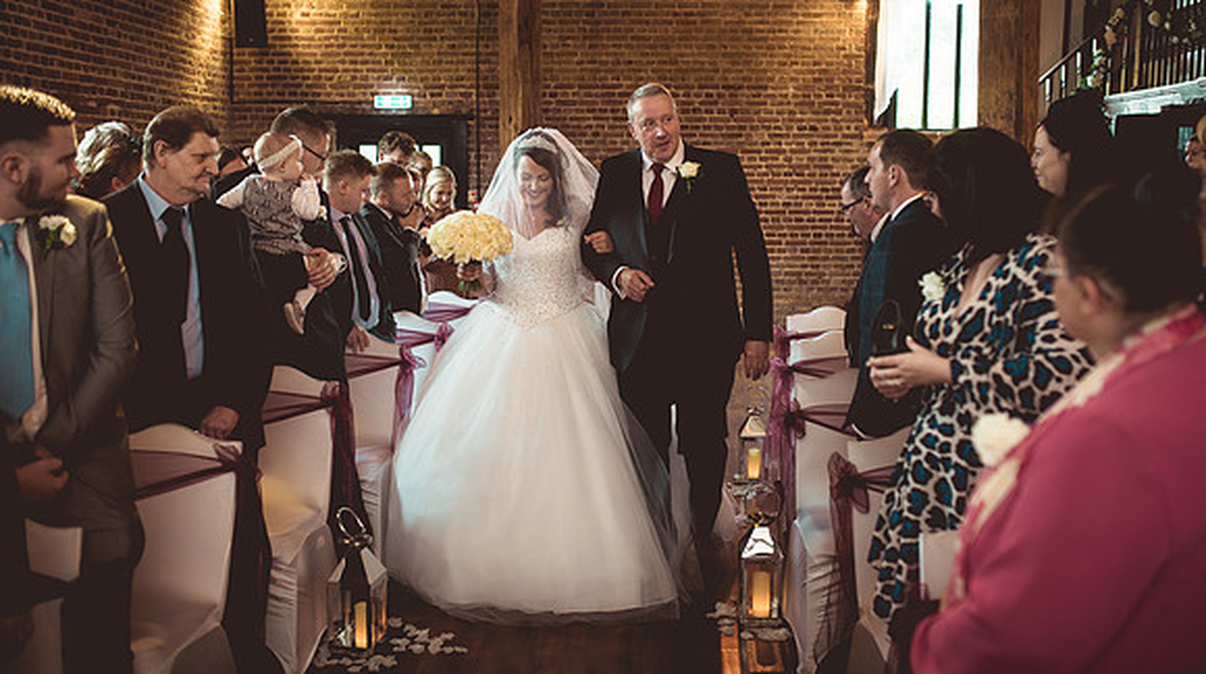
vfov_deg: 32.0
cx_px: 603
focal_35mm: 37
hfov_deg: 54.4
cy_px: 272
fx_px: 1172
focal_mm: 35
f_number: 2.5
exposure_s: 1/100
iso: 400
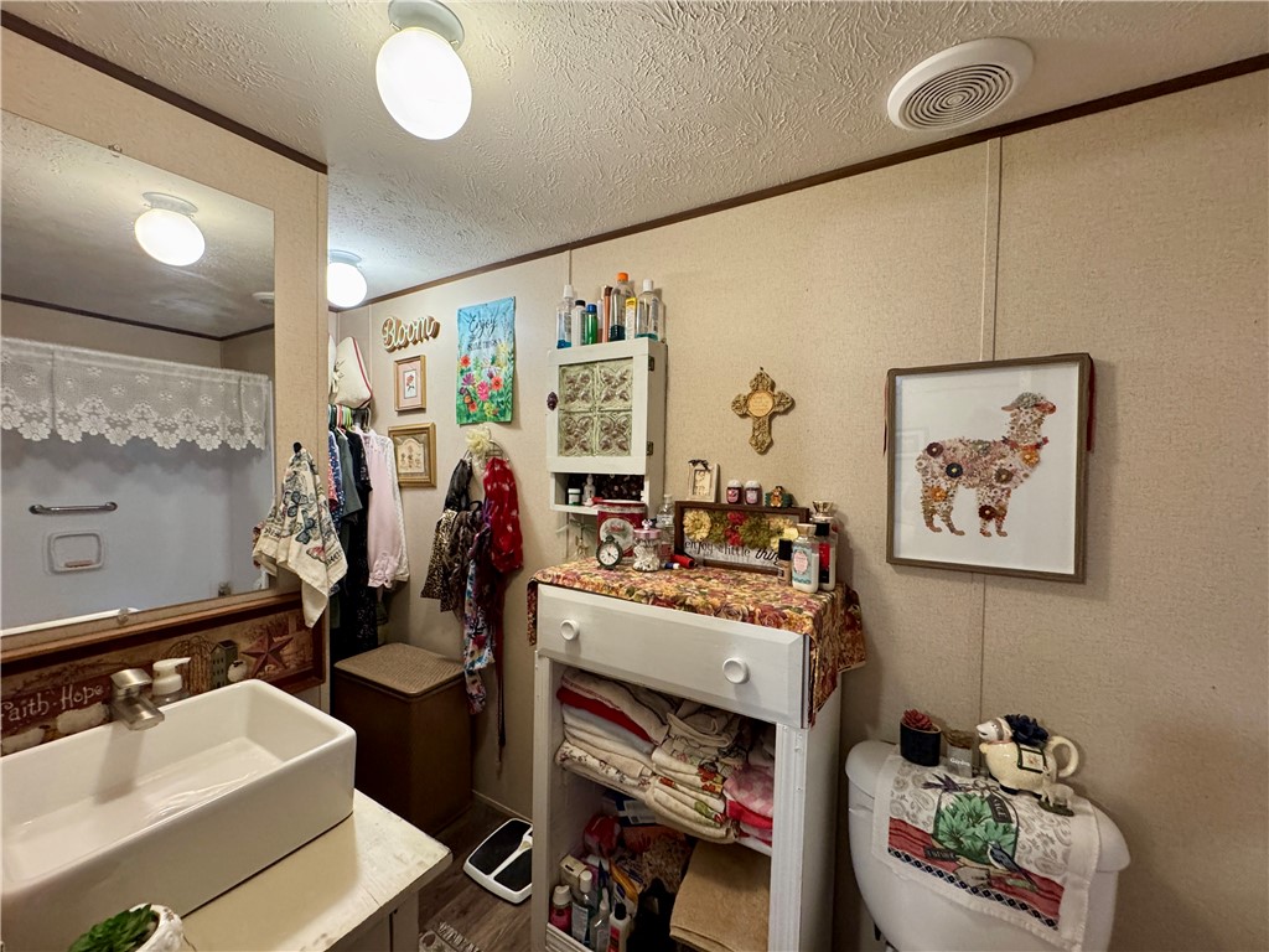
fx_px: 513
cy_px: 476
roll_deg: -0.6
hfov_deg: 102.1
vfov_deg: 85.7
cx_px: 634
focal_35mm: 14
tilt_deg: -1.0
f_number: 2.2
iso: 320
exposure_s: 1/60
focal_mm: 2.22
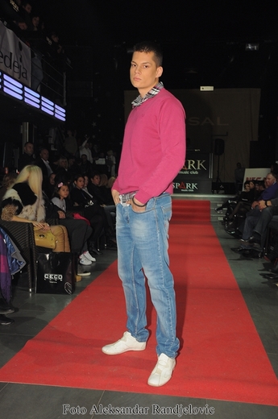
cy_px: 210
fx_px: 383
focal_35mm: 33
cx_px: 139
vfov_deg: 57.3
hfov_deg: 39.8
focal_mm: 22
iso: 400
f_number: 6.3
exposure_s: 1/60
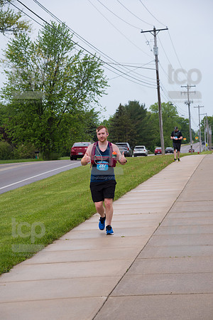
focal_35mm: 120
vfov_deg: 17.1
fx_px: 1065
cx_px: 106
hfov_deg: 11.4
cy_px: 160
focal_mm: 120
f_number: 6.3
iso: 200
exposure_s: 1/640
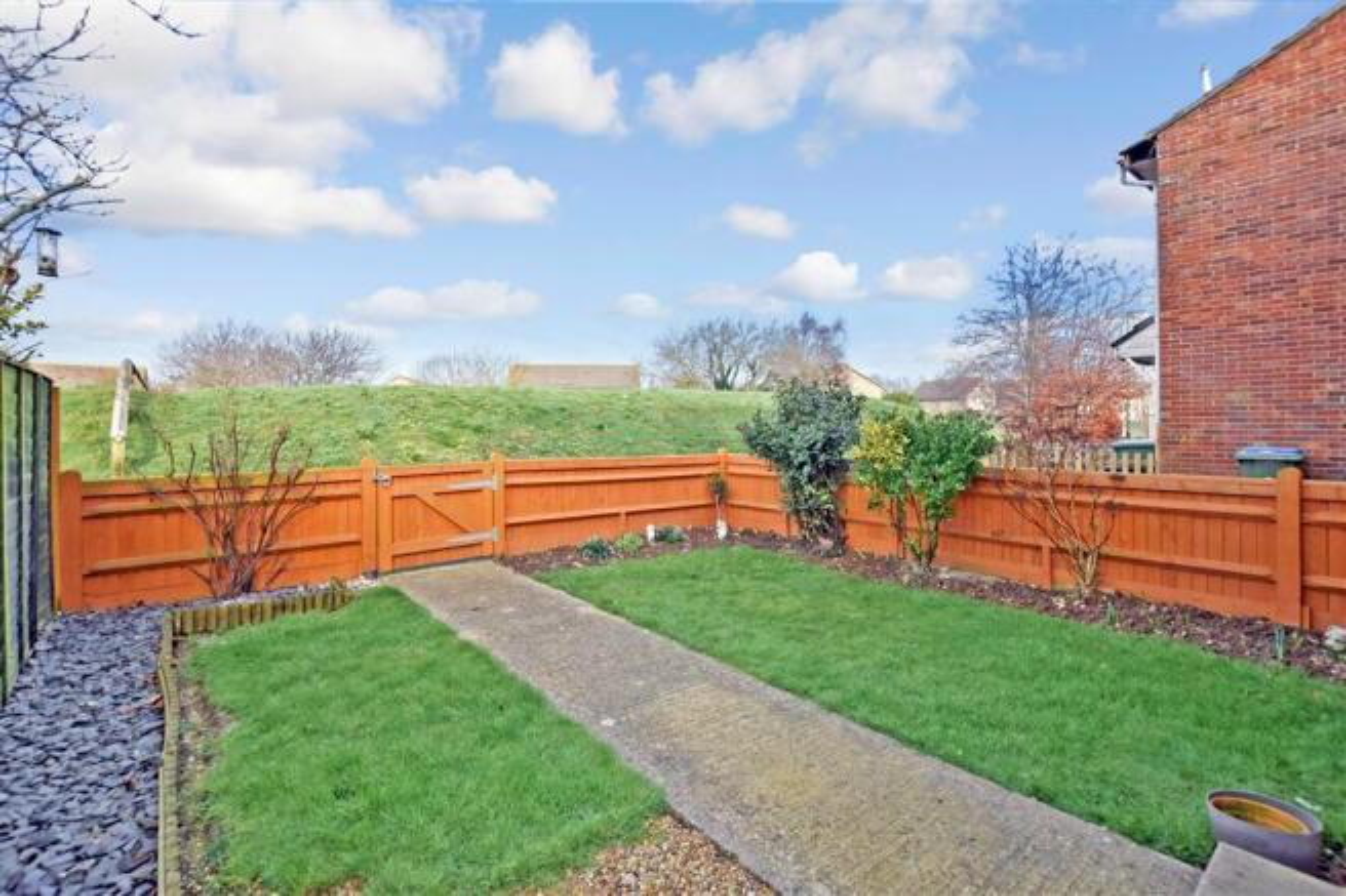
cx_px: 673
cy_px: 448
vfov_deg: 77.3
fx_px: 561
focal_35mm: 15
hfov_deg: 100.4
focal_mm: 10
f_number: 9
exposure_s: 1/400
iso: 500
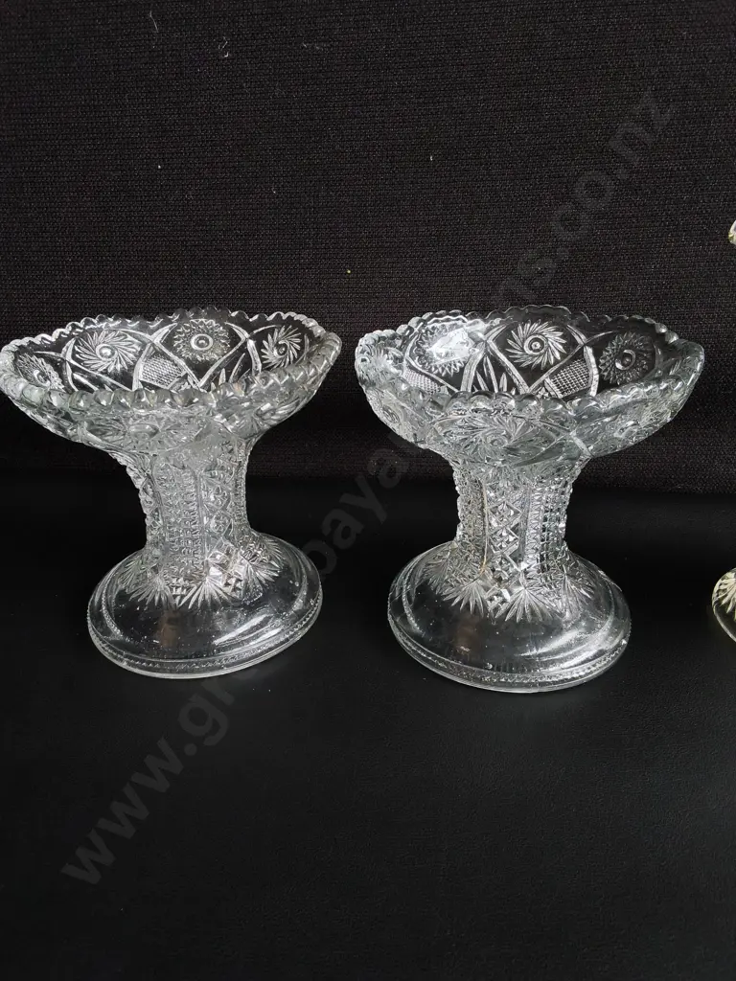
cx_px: 368
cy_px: 490
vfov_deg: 65.3
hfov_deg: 51.4
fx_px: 765
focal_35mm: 27
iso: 125
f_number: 2
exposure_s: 1/100
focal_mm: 2.87
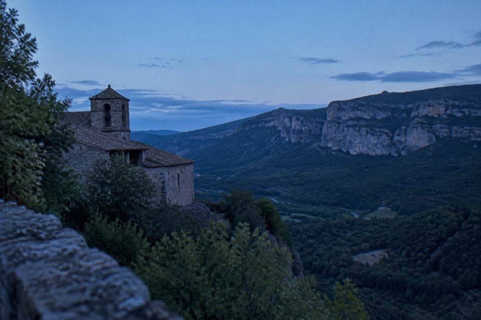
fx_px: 467
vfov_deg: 37.8
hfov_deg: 54.5
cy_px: 160
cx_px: 240
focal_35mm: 35
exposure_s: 1/400
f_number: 7.1
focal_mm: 35
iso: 640
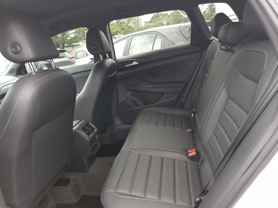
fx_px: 185
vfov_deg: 58.9
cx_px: 139
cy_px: 104
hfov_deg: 73.9
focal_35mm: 23
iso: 125
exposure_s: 1/60
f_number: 1.8
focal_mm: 5.54
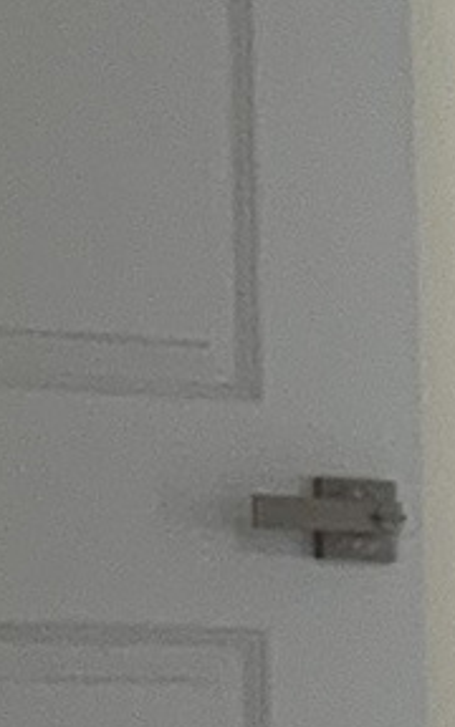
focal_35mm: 246
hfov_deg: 4.6
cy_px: 1025
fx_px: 4881
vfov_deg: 8.4
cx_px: 2111
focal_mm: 3
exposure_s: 1/60
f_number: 1.8
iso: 64
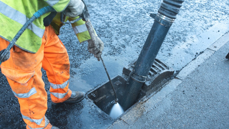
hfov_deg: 54.0
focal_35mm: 37
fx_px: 225
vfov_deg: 32.0
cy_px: 72
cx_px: 115
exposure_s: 1/100
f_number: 5.6
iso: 400
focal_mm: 35
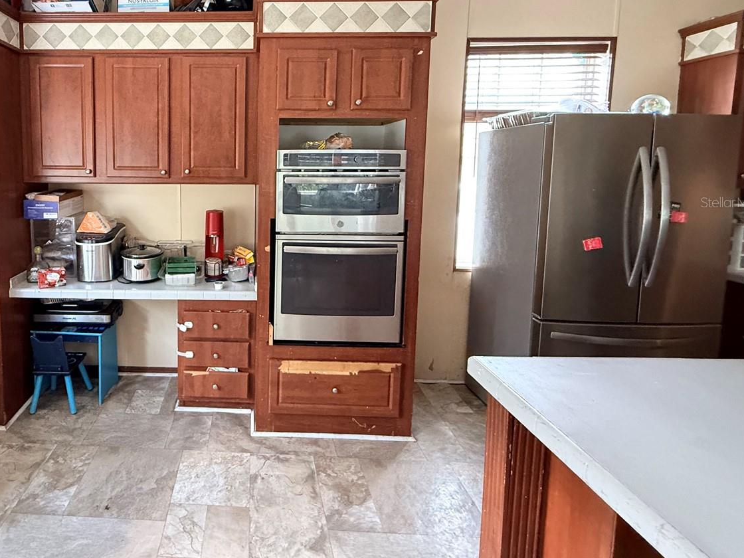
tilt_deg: -5.7
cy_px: 202
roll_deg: -0.6
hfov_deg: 78.3
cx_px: 232
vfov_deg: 64.8
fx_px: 430
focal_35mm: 20
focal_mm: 2.22
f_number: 2.2
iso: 640
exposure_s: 1/60
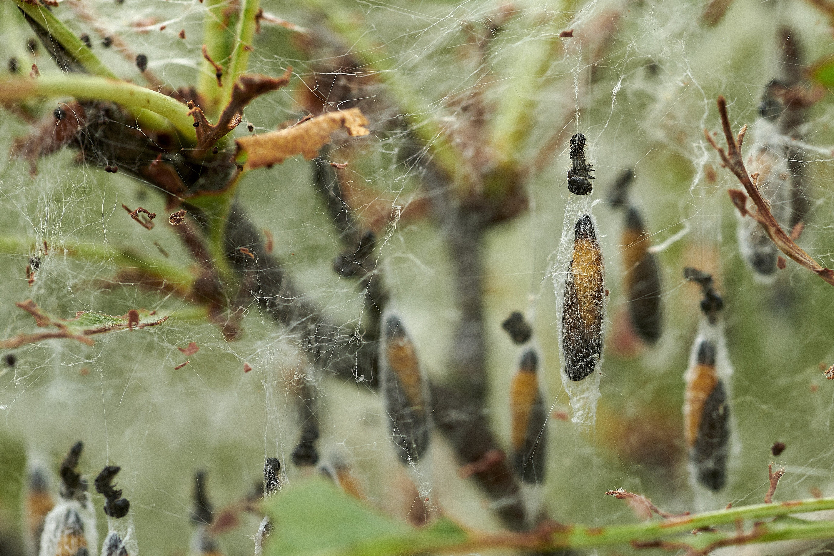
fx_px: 2085
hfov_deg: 22.4
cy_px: 345
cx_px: 623
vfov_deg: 15.2
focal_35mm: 90
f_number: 9
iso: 100
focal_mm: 60
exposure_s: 1/250
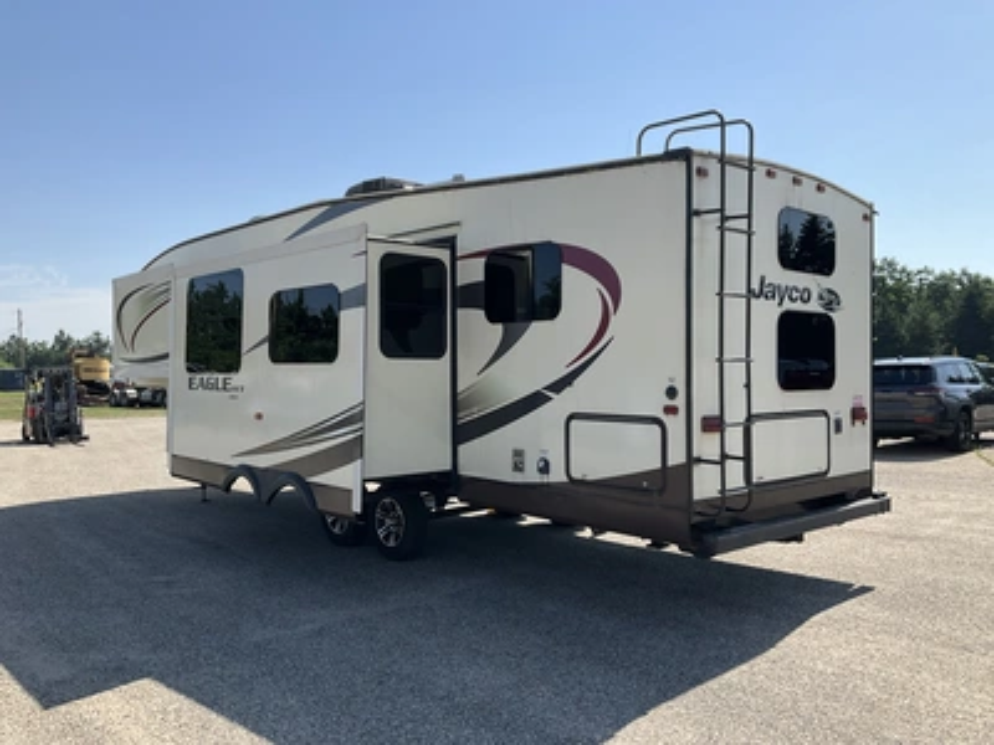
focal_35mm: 29
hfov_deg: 61.7
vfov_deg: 48.2
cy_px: 372
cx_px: 497
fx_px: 833
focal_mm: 3
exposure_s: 1/1912
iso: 25
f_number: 1.8
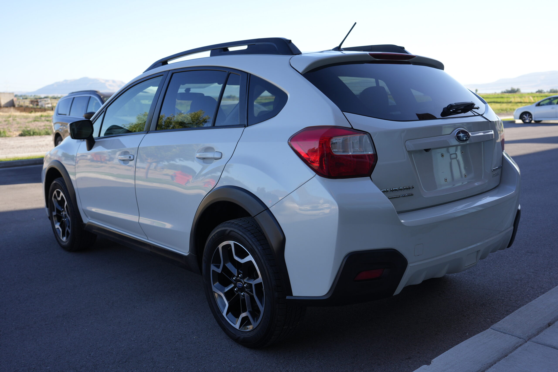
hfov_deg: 54.4
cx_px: 279
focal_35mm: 35
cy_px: 186
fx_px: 542
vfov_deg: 37.9
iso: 200
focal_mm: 35
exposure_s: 1/400
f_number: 4.5
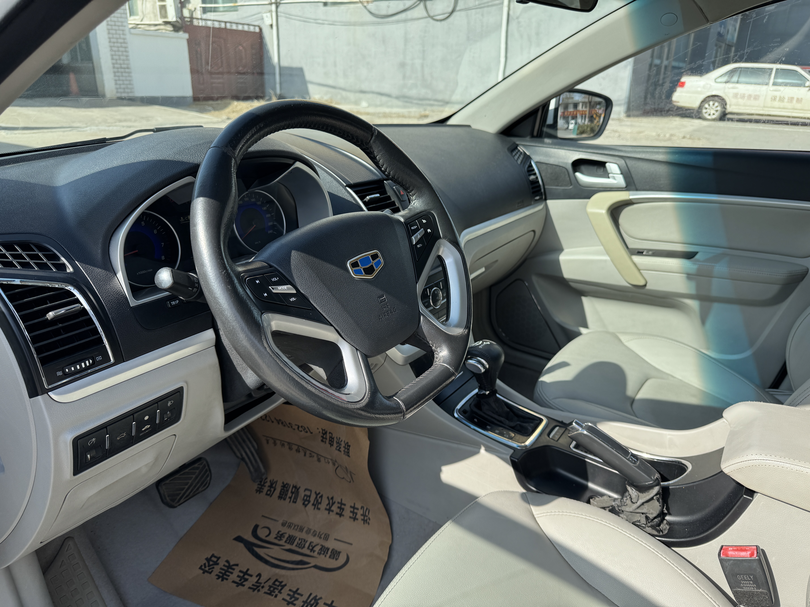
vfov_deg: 56.8
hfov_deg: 71.6
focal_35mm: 24
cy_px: 304
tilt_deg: -22.0
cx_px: 405
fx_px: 562
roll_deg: -1.6
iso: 80
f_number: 1.78
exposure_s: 1/1597
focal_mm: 6.76
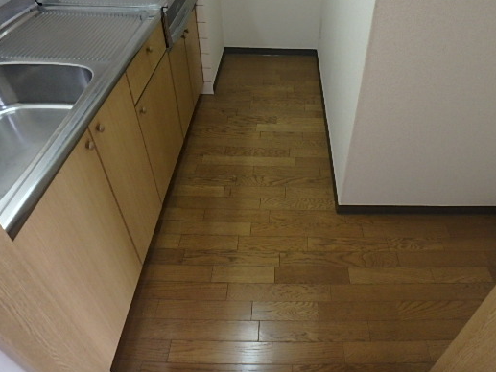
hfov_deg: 66.9
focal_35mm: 26
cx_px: 288
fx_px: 373
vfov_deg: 52.8
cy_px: 154
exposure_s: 1/30
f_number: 3.5
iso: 500
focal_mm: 3.7
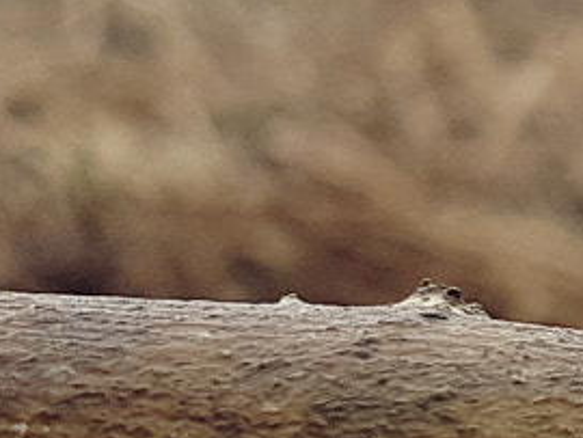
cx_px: 879
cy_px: 270
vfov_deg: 9.6
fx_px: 2596
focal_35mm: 154
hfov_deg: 12.2
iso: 40
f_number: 1.7
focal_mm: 4.2
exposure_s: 1/325
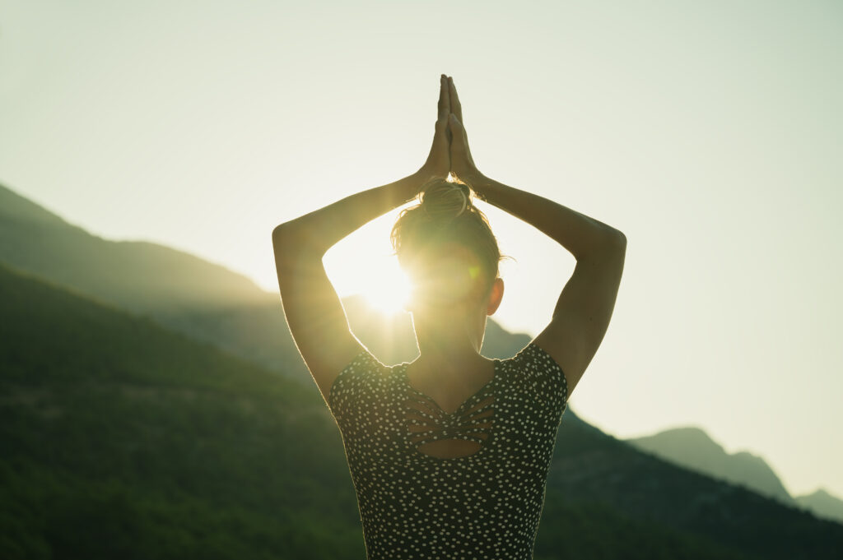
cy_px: 280
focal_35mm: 70
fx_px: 1638
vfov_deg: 19.4
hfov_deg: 28.9
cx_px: 422
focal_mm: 70
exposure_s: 1/640
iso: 100
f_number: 5
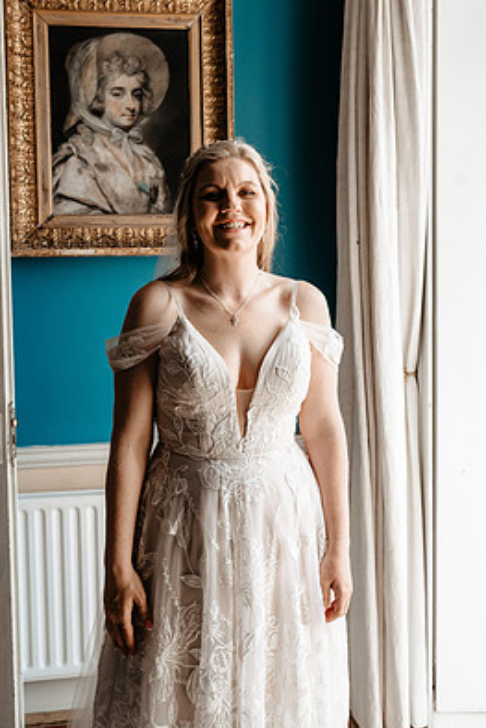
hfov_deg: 33.4
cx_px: 275
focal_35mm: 40
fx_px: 809
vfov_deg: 48.3
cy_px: 316
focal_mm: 35
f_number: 5
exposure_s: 1/160
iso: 250
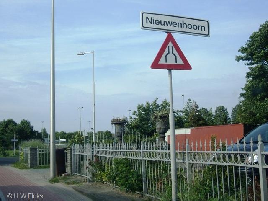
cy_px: 100
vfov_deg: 37.7
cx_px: 134
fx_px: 294
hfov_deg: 49.0
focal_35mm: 38
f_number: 2.8
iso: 64
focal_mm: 7.9
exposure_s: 1/640
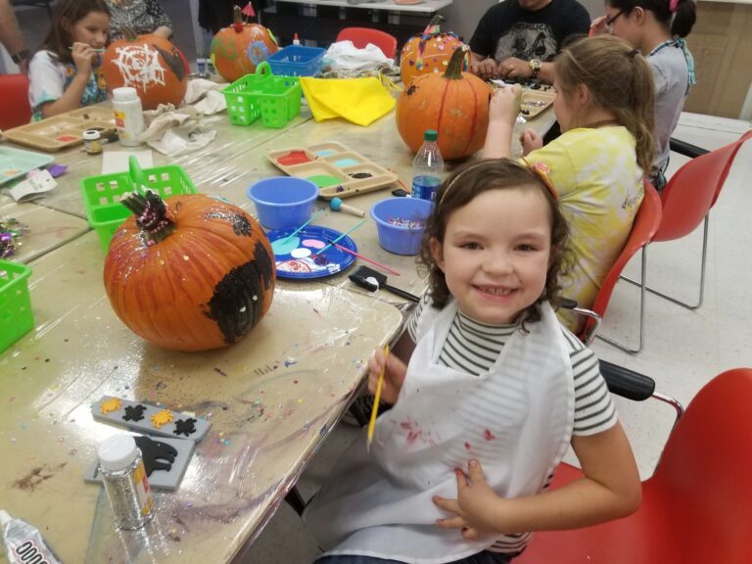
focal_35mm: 26
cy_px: 282
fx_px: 565
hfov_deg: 67.3
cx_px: 376
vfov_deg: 53.1
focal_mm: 4.25
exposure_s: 1/60
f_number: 1.7
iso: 160
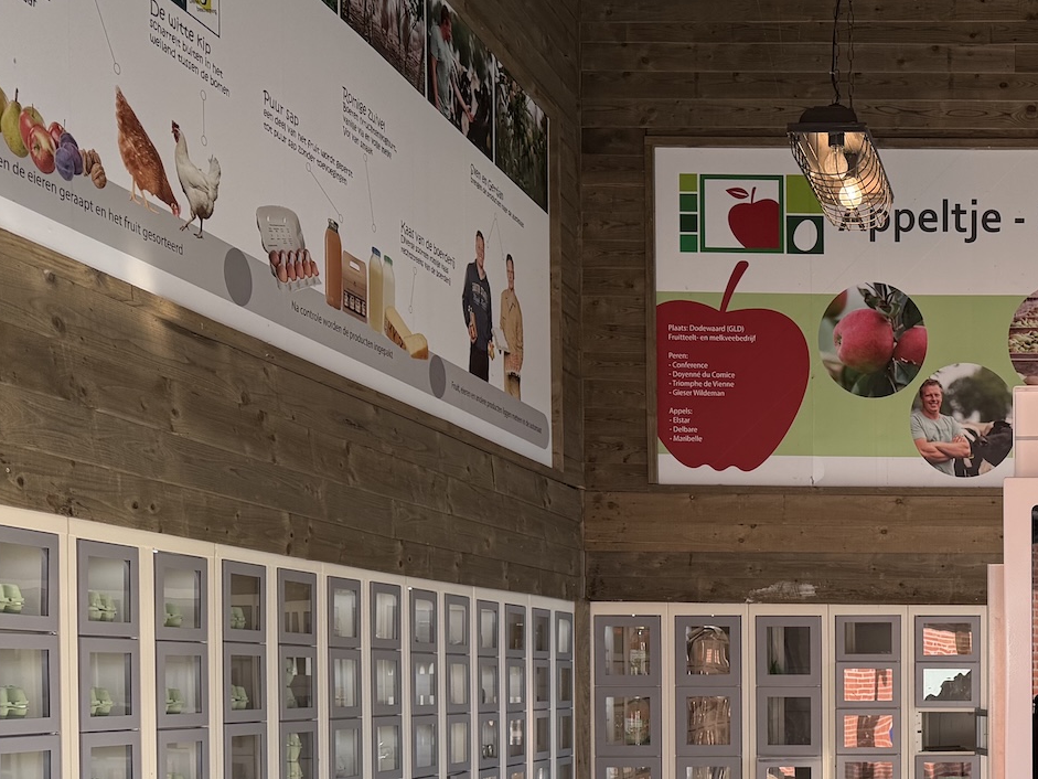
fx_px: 1529
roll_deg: -0.4
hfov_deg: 34.2
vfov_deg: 27.4
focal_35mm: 51
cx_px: 1036
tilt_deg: -1.3
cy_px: 717
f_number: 1.78
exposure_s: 1/257
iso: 64
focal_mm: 6.76
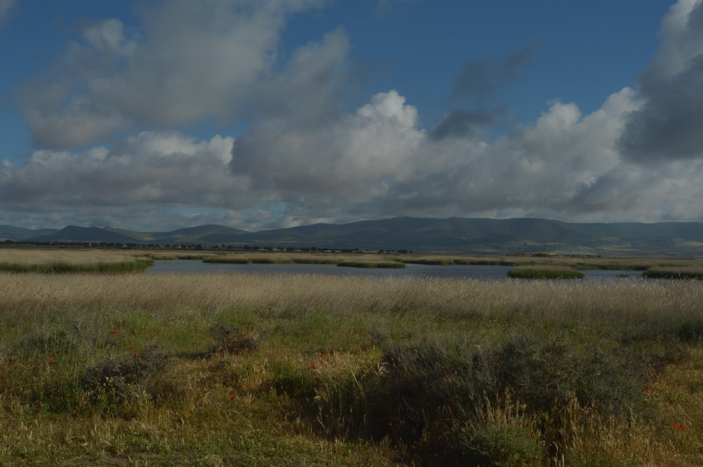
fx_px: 702
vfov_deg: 36.8
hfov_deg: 53.2
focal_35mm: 36
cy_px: 234
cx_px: 352
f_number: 20
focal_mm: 24
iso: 100
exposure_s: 1/160
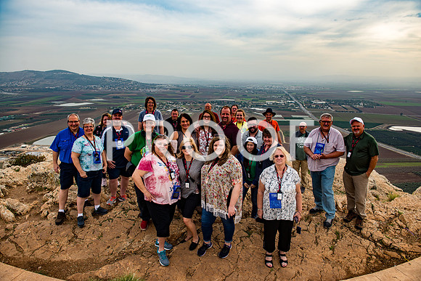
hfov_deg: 73.7
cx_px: 210
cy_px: 140
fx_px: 281
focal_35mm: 24
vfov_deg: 53.2
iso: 100
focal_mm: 24
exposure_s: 1/400
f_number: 3.5
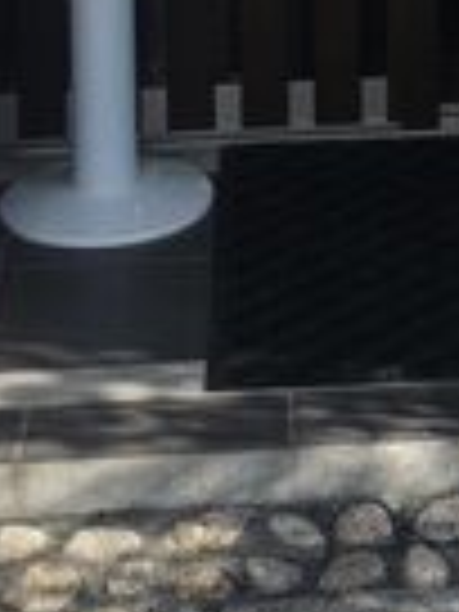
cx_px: 459
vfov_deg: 12.7
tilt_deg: -4.1
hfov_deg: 10.8
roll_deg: +0.1
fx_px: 2404
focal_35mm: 136
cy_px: -616
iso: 25
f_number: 2.2
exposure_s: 1/1261
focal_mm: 4.15
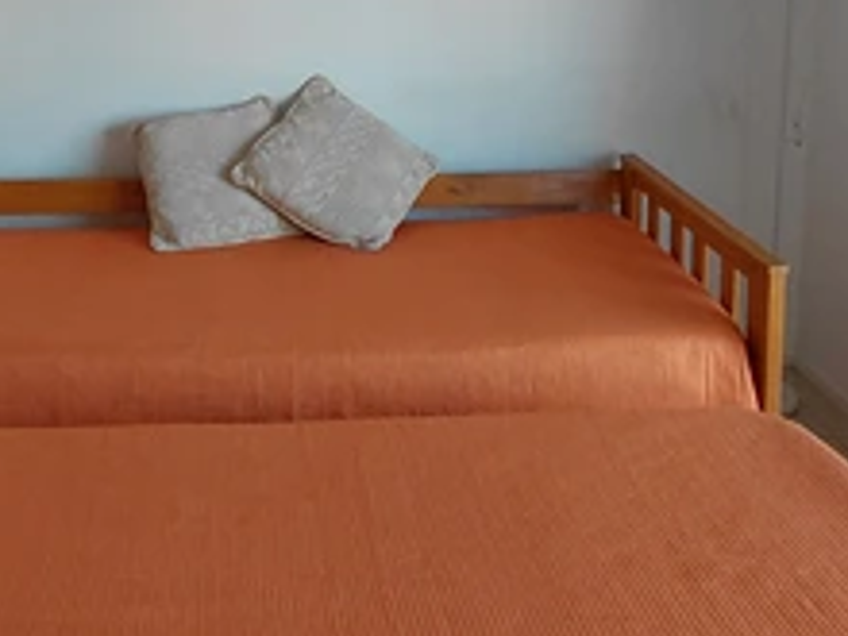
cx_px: 285
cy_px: 31
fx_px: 784
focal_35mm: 32
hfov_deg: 55.7
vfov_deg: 39.9
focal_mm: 1.64
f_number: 2.2
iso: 40
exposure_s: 1/60
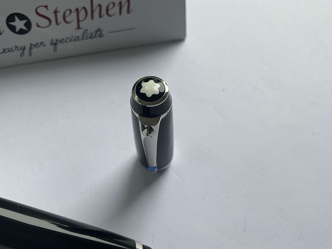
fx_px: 278
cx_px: 166
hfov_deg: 61.7
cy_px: 124
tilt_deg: -60.7
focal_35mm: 29
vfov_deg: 48.2
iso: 20
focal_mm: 3
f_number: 1.8
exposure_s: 1/122
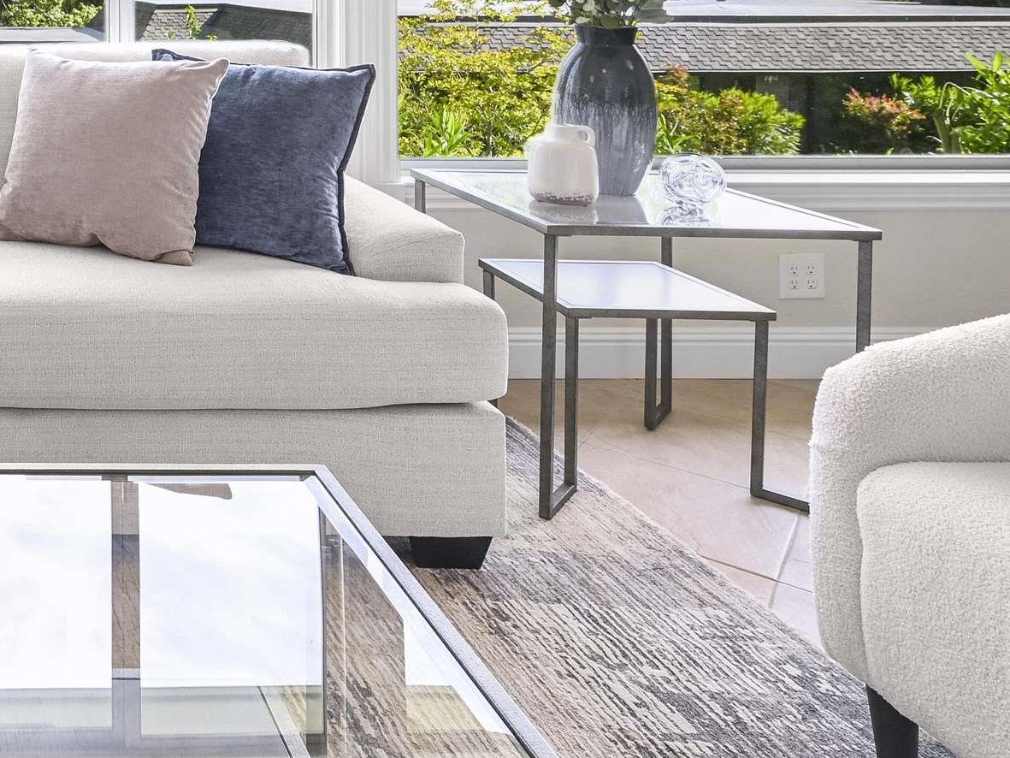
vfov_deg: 37.5
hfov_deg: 42.1
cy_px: 50
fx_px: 1021
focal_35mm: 35
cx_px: -90
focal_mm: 14
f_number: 8
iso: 320
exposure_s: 1/25
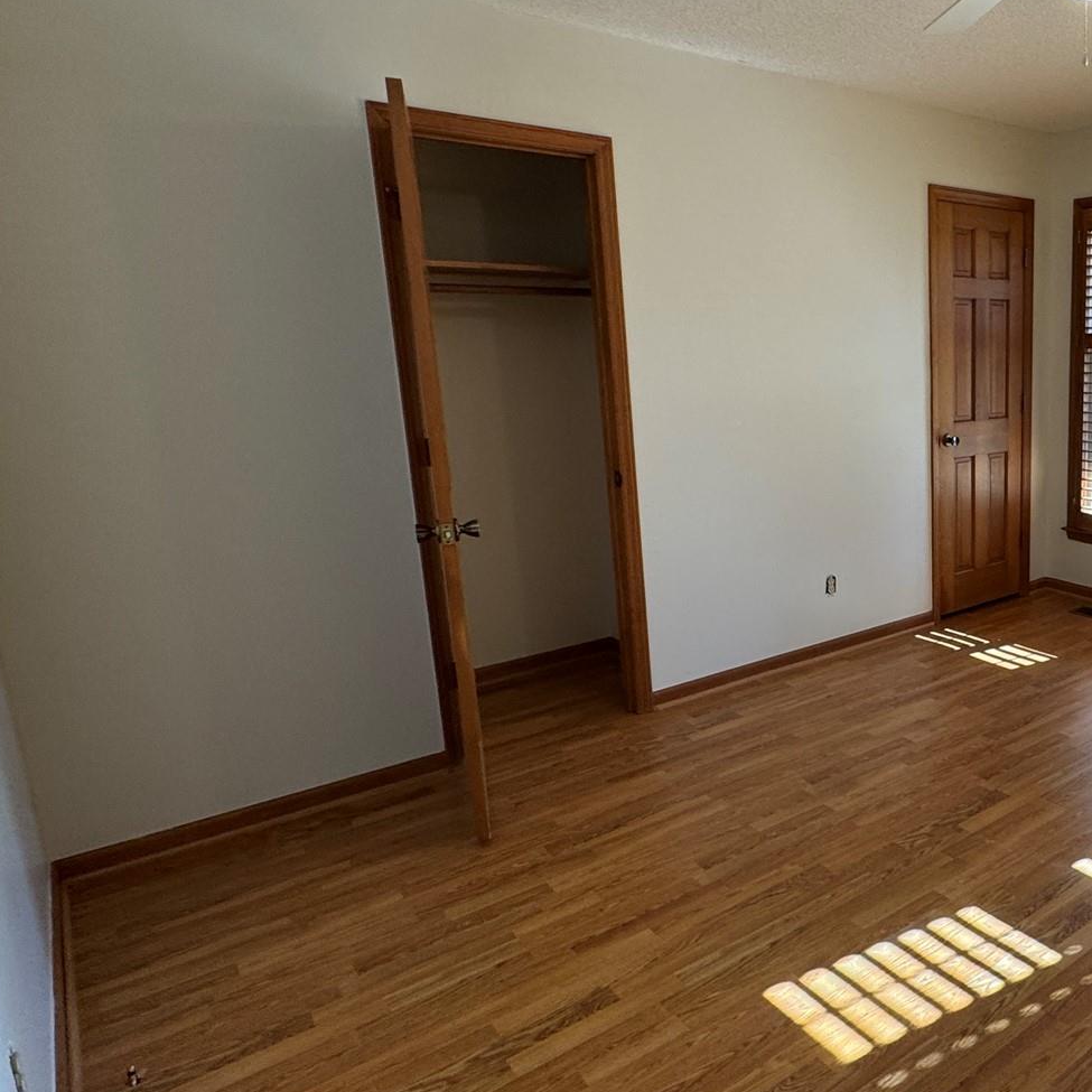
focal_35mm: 26
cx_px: 968
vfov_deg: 60.9
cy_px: 526
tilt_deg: -11.1
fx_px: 928
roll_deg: +1.2
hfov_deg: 53.8
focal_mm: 2.22
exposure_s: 1/120
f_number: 2.2
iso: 200
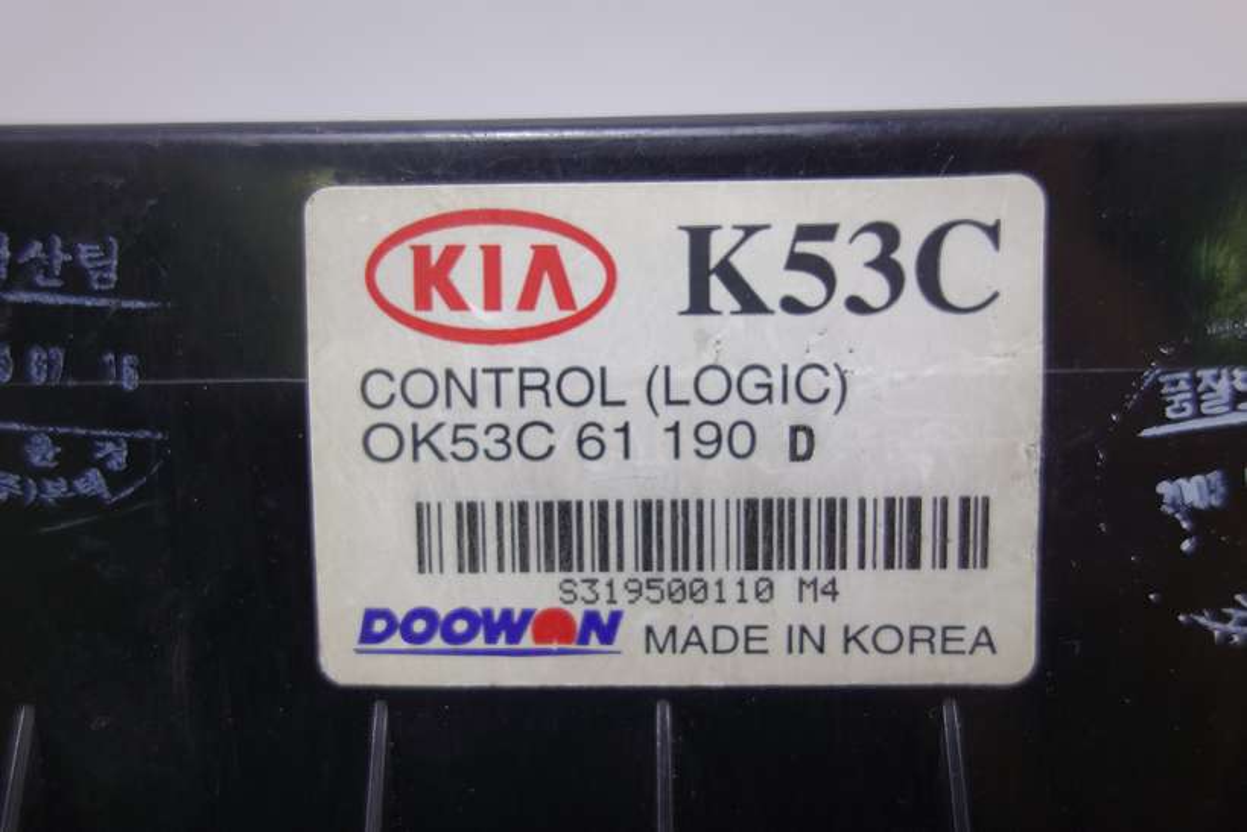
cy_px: 416
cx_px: 624
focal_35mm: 28
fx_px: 970
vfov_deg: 46.4
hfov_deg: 65.5
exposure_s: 1/100
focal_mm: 10.4
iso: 125
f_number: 2.2
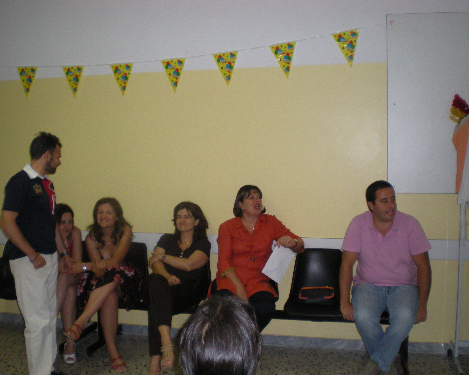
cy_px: 186
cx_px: 234
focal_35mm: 40
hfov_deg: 45.8
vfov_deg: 37.3
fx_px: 555
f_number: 3.1
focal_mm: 6.3
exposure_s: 1/60
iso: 229
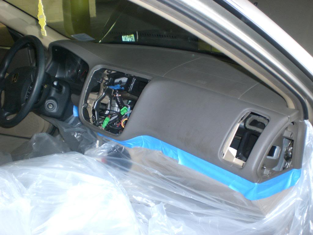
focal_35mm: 38
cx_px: 156
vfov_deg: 37.7
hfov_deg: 49.0
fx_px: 344
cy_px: 118
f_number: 3.1
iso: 200
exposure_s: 1/60
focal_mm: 6.3
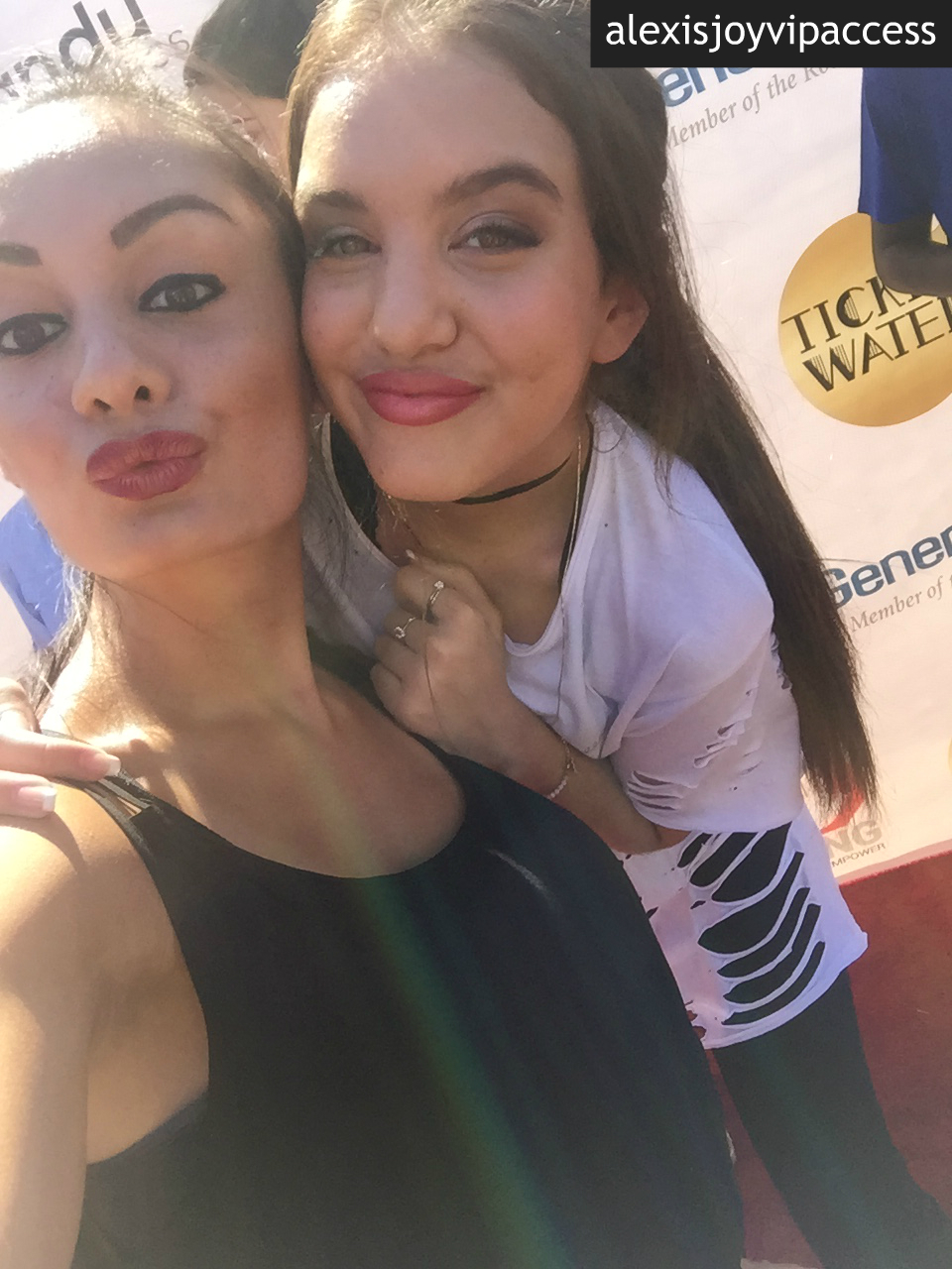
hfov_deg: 45.4
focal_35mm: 31
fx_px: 1137
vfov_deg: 58.4
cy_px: 634
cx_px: 476
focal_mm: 2.65
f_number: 2.2
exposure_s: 1/425
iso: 32
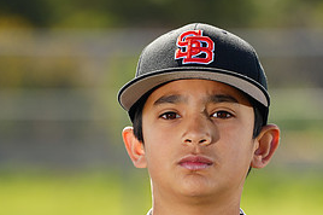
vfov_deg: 3.2
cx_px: 202
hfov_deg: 4.8
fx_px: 3826
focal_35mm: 427
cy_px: 267
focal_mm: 197
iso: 64
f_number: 4.5
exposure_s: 1/250
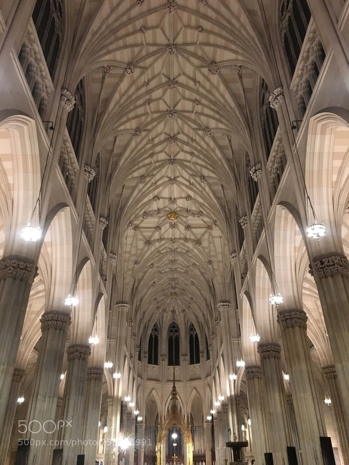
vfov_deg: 61.7
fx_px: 390
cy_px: 232
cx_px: 174
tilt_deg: +34.2
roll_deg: +0.4
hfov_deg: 48.2
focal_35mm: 29
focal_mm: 4.15
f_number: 2.2
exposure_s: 1/15
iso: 200
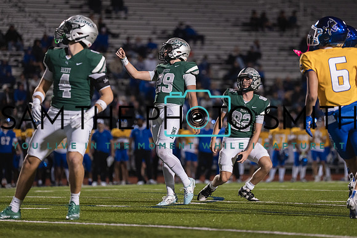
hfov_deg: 9.1
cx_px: 198
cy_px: 96
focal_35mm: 226
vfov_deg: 6.1
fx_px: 2243
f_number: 2.8
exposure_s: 1/1000
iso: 2500
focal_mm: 185
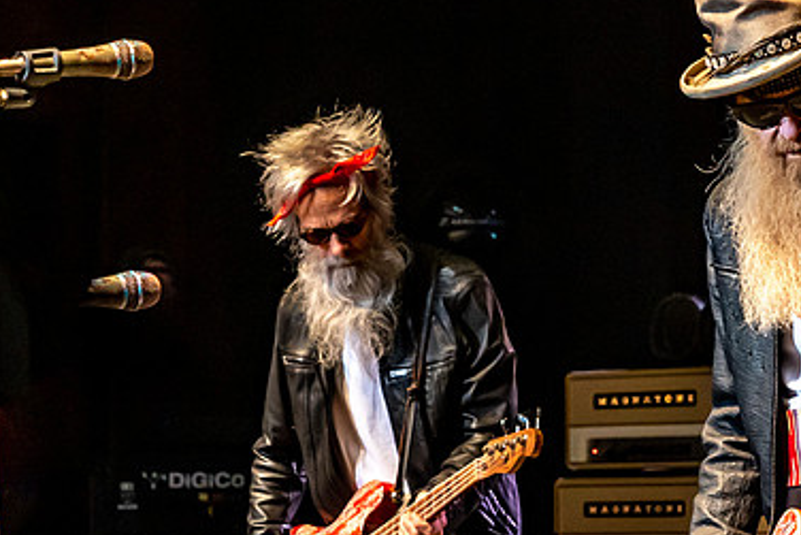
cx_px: 510
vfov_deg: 4.7
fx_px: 6477
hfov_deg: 7.1
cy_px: 249
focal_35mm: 291
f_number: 7.1
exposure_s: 1/250
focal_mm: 105
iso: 1600
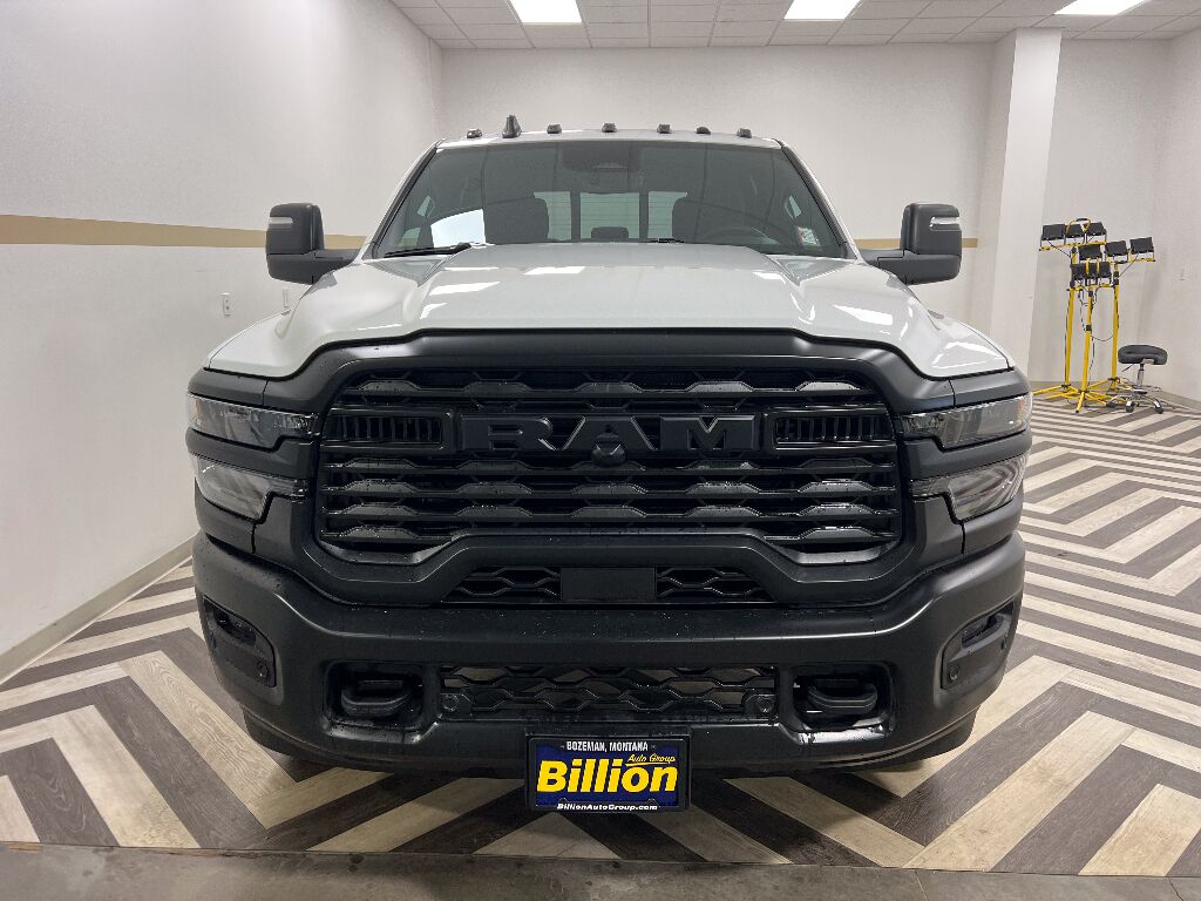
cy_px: 450
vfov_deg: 53.1
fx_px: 902
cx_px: 600
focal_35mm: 26
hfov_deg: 67.3
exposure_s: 1/120
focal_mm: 5.7
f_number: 1.5
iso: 100
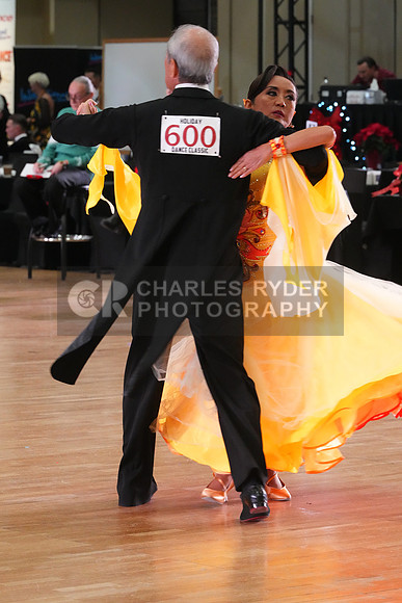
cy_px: 302
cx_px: 201
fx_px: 3013
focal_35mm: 180
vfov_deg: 11.4
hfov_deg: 7.6
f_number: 10
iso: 10000
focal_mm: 180
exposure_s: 1/200
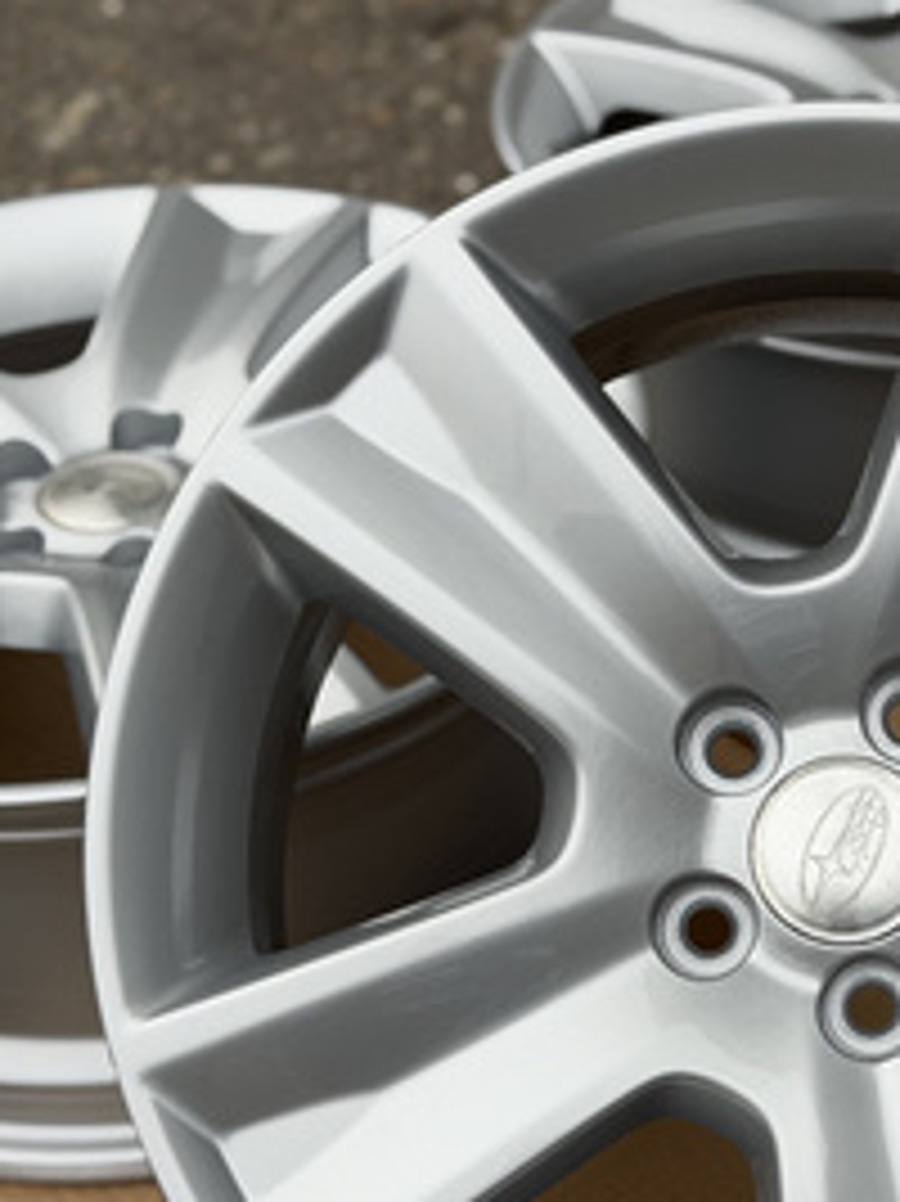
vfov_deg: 21.6
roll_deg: +3.5
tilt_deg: -37.5
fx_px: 3122
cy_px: 864
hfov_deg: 16.2
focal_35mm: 90
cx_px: 830
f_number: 1.78
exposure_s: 1/450
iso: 64
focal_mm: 6.76
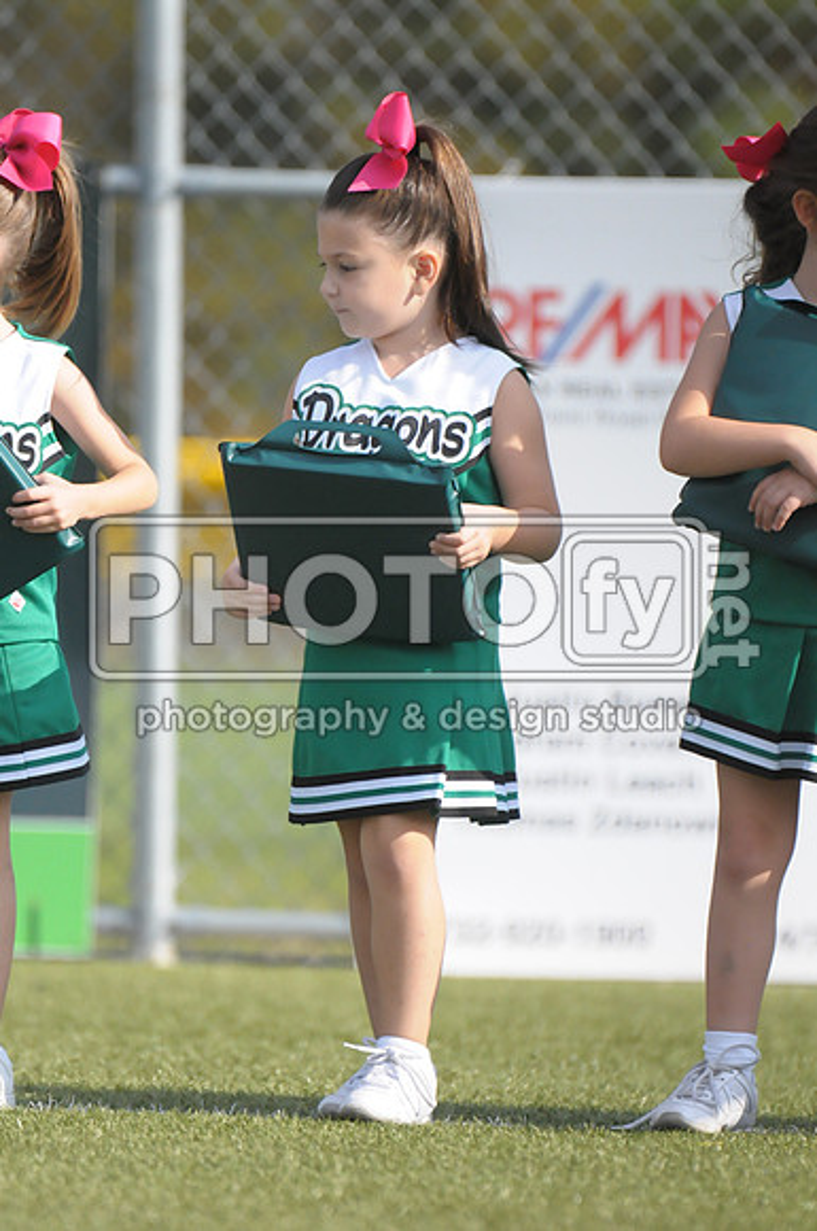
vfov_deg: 3.6
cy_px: 616
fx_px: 19460
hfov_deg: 2.4
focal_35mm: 570
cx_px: 408
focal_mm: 380
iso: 1600
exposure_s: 1/8000
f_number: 4
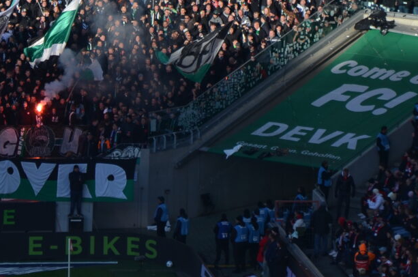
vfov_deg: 3.3
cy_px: -82
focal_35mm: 411
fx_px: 4766
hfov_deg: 5.0
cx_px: 194
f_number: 5.6
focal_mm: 105
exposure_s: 1/500
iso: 200
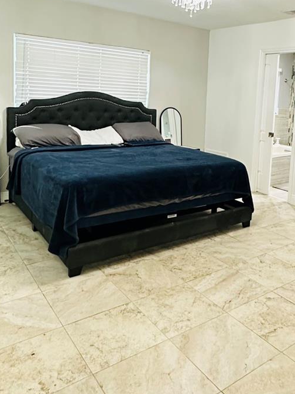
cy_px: 134
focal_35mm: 32
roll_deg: -3.5
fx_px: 364
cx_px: 202
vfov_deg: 55.7
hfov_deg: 43.4
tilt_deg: -6.4
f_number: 2.2
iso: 800
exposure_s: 1/60
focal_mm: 2.22
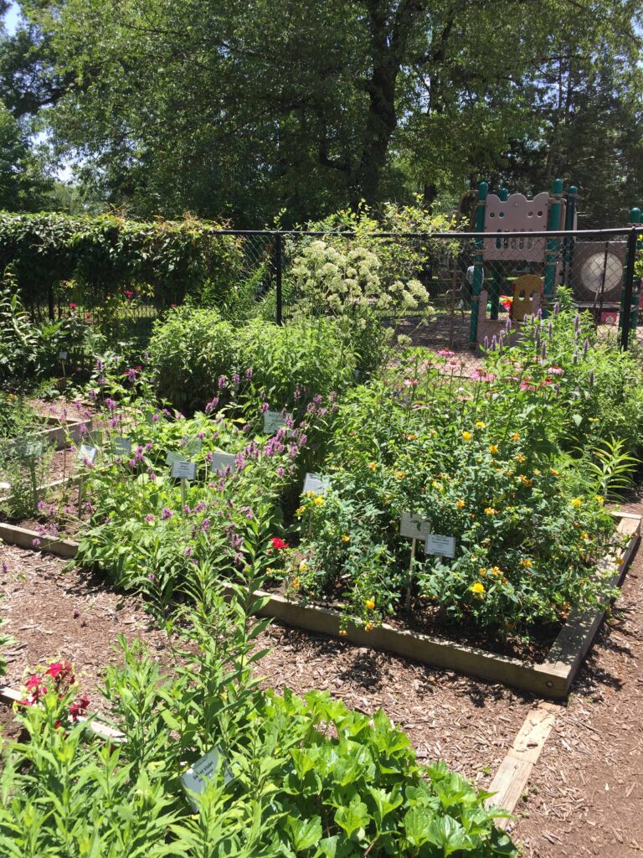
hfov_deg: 48.2
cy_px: 429
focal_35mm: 29
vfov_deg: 61.7
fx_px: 718
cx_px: 322
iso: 32
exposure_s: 1/807
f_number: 2.2
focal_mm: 4.15
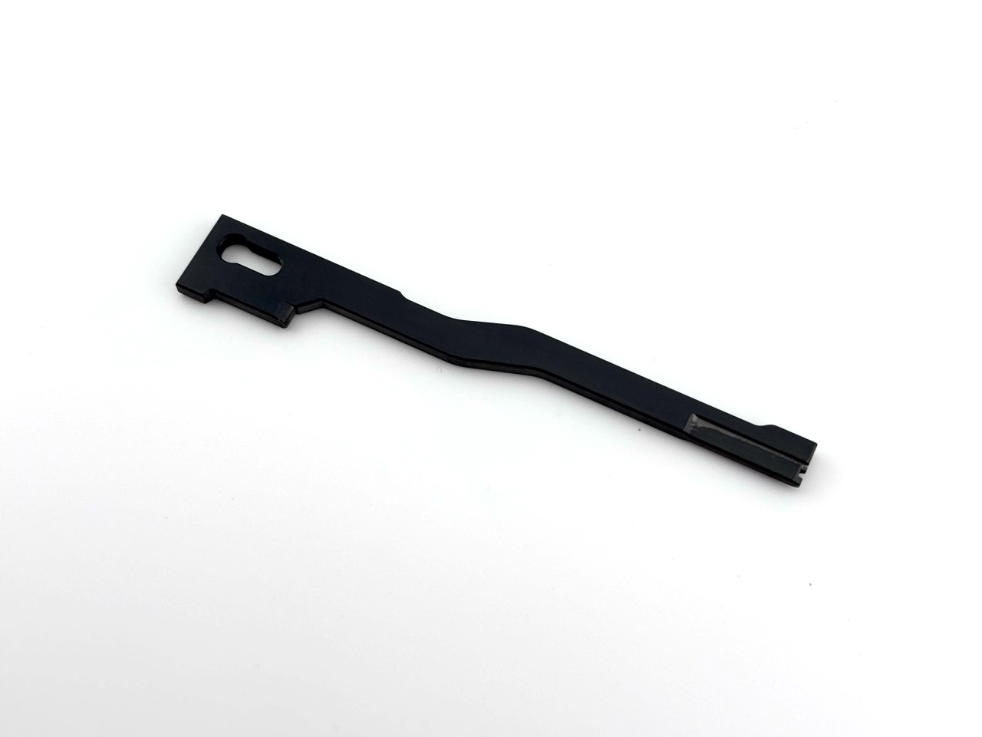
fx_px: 1475
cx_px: 491
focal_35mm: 52
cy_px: 368
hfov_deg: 36.8
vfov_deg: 28.0
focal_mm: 5.96
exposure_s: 1/2571
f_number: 1.6
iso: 32
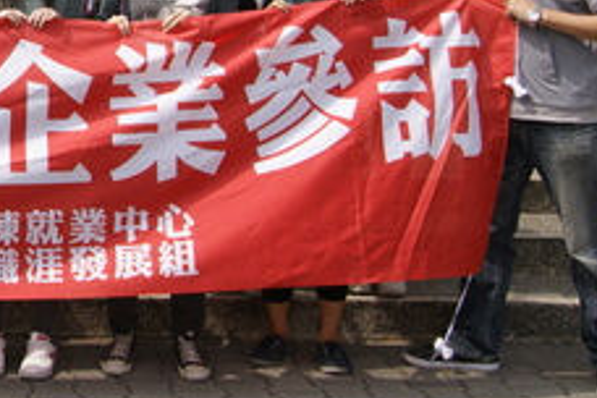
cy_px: -68
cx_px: -204
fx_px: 1526
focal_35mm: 92
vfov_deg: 14.4
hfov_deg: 20.1
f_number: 7.1
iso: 400
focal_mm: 20
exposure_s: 1/1250
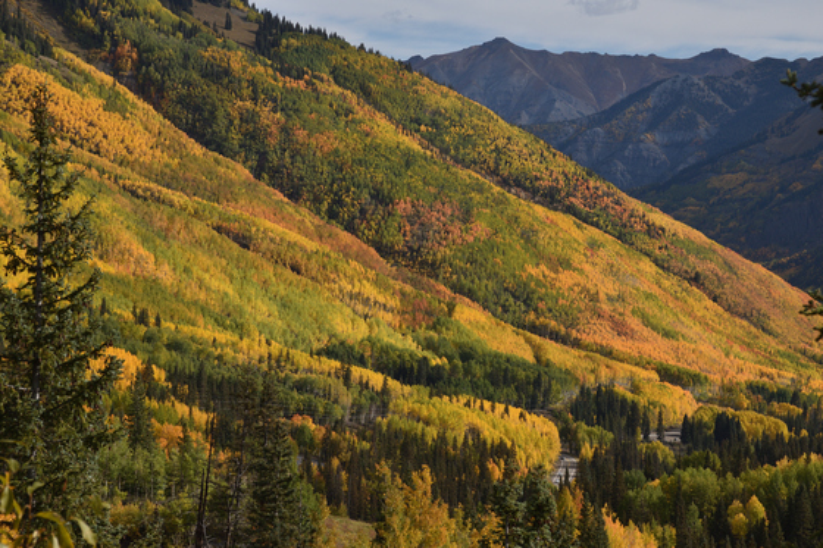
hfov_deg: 18.2
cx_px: 412
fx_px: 2571
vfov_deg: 12.2
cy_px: 274
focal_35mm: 112
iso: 200
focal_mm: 75
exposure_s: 1/640
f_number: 11
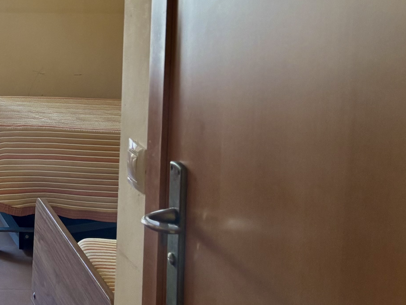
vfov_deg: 17.8
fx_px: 950
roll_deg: -0.6
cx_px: -185
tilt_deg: -5.3
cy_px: -3
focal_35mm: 81
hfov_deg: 20.9
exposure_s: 1/70
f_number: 1.6
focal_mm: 5.96
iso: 125
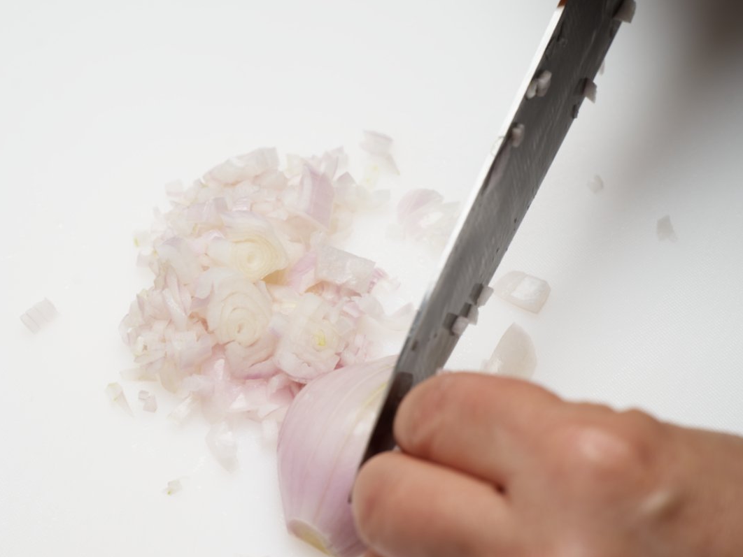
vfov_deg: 19.4
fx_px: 1632
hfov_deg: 25.6
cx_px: 339
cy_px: 278
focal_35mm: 76
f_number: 8
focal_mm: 70
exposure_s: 1/125
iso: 100
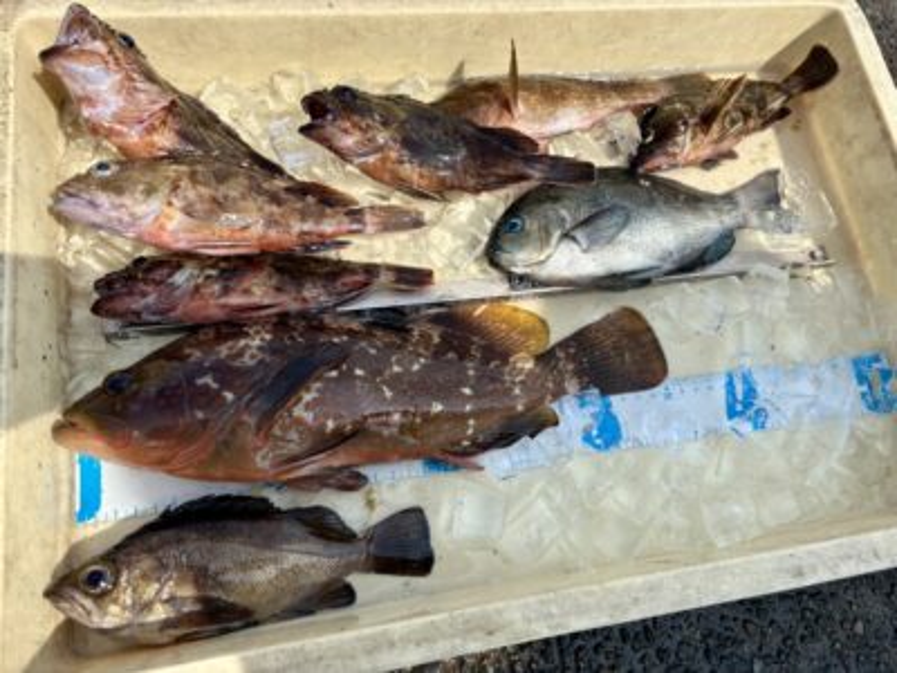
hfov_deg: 67.3
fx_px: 674
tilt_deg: -69.9
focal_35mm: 26
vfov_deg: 53.1
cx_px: 448
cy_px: 336
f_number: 1.6
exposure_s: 1/2747
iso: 50
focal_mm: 5.96
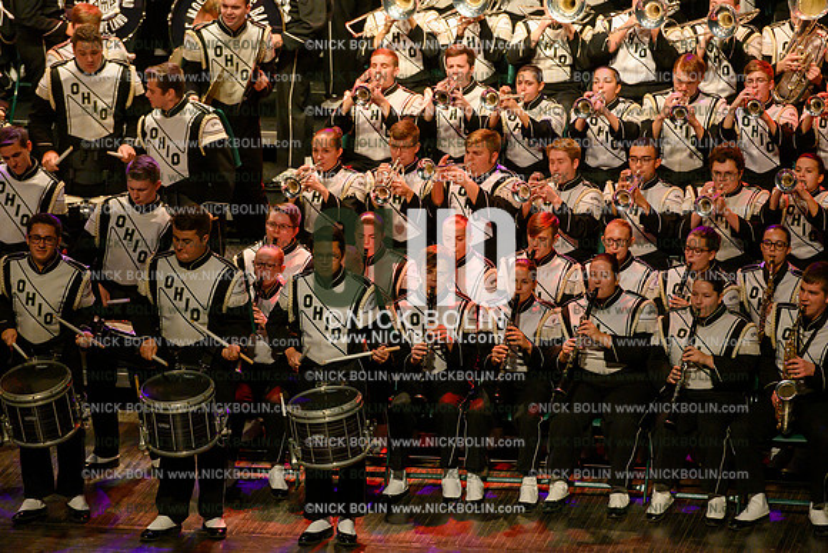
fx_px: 4601
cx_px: 414
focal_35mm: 200
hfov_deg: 10.3
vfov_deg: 6.9
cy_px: 276
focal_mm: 200
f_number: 4
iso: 5000
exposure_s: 1/500
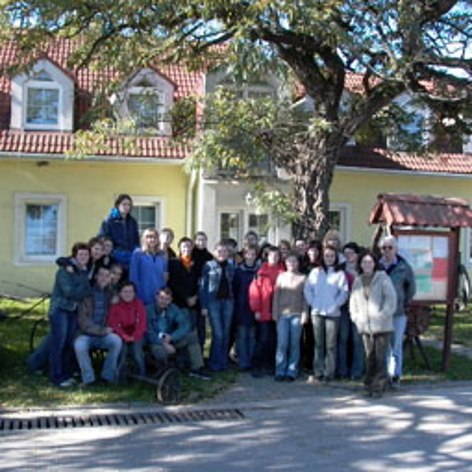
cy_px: 242
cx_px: 235
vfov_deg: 41.9
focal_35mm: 40
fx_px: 617
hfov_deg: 41.9
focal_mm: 7.13
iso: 100
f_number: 4.03
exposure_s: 1/230
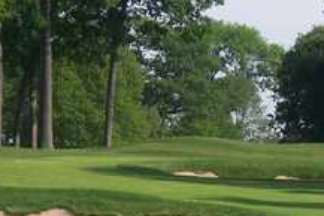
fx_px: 2765
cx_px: 385
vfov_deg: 4.5
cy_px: 152
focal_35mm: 307
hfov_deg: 6.7
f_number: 4.9
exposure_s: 1/350
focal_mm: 16.6
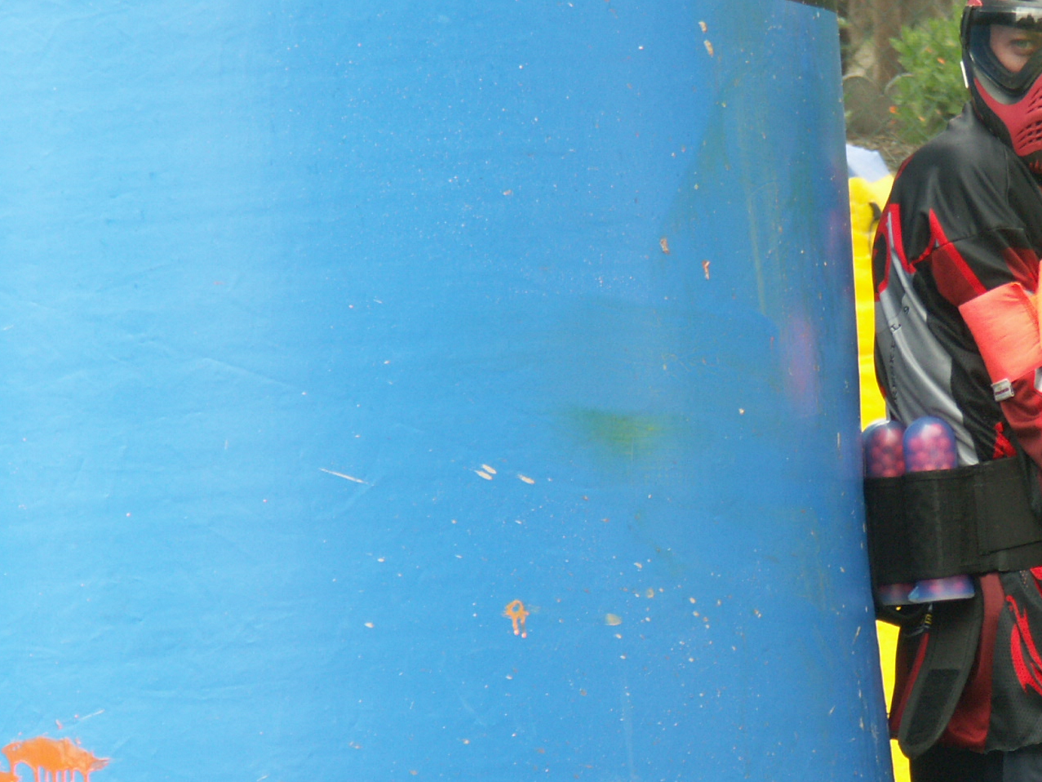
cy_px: 283
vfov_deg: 3.7
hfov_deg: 4.9
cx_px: 902
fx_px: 12072
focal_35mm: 401
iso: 100
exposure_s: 1/200
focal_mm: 50.8
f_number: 3.5
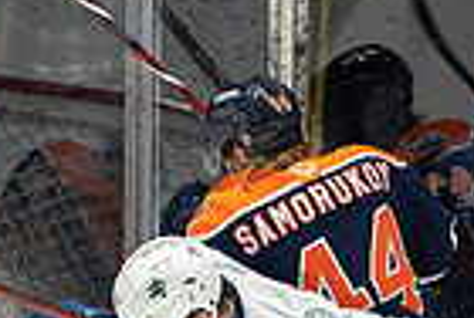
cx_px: 447
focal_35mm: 2483
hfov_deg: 0.8
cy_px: 580
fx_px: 32762
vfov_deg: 0.6
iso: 1600
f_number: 4.5
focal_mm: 600
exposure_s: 1/640
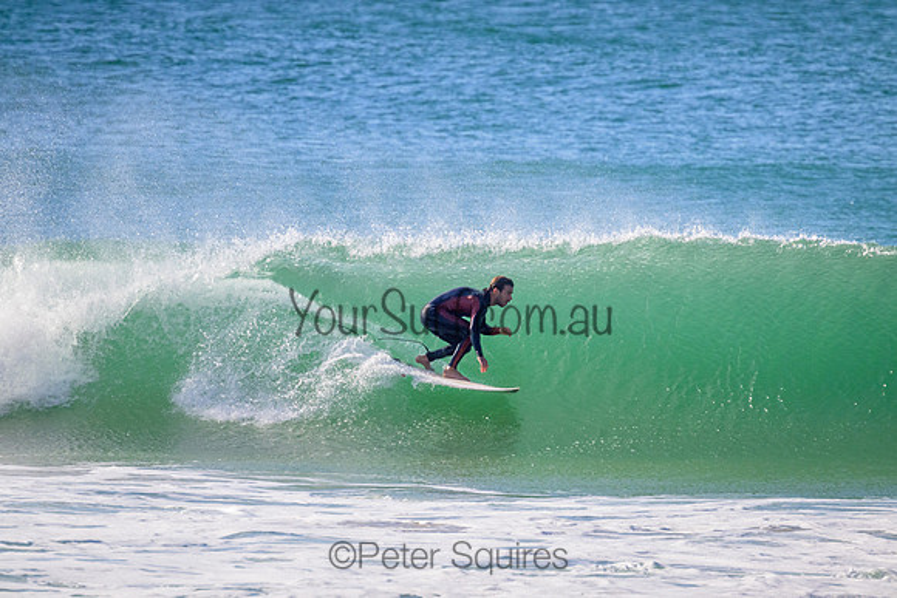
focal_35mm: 800
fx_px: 19937
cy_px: 299
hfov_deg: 2.6
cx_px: 448
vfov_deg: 1.7
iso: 1800
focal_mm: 800
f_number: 11
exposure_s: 1/2000
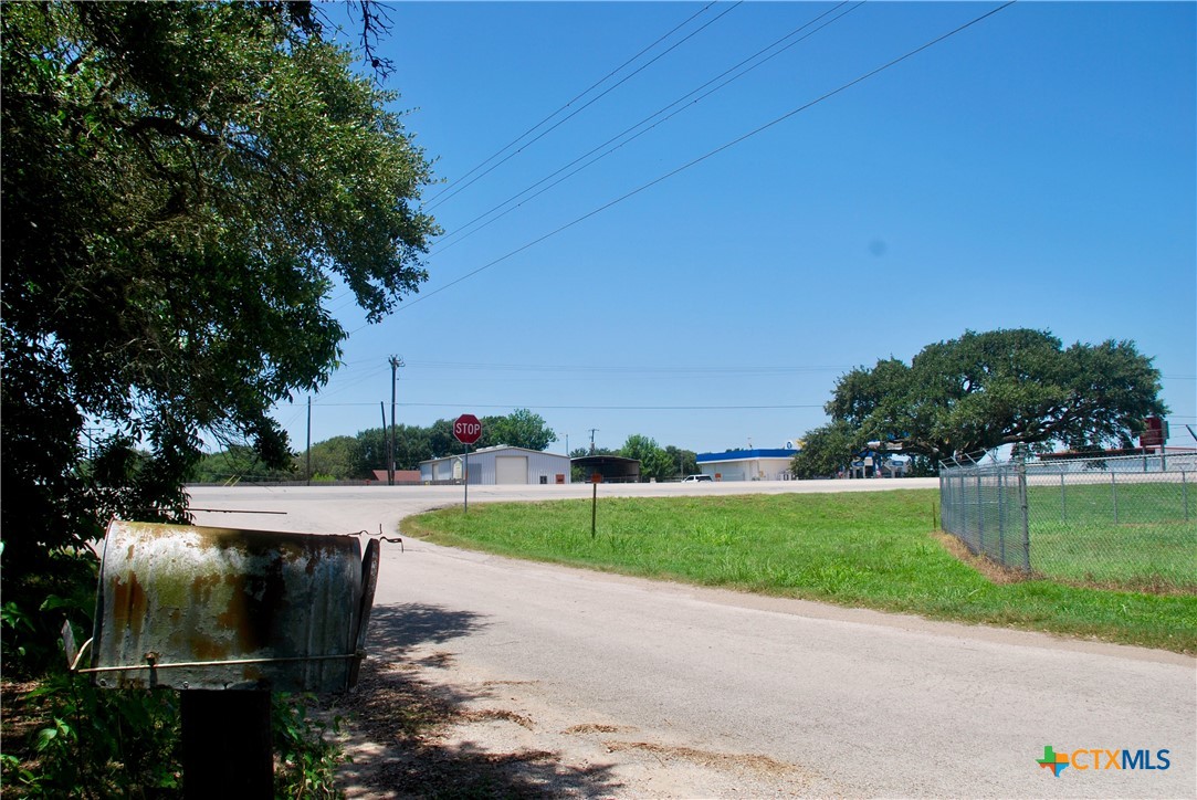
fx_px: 898
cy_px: 400
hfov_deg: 67.3
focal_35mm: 27
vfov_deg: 48.0
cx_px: 598
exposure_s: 1/250
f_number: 8
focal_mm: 18
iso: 100
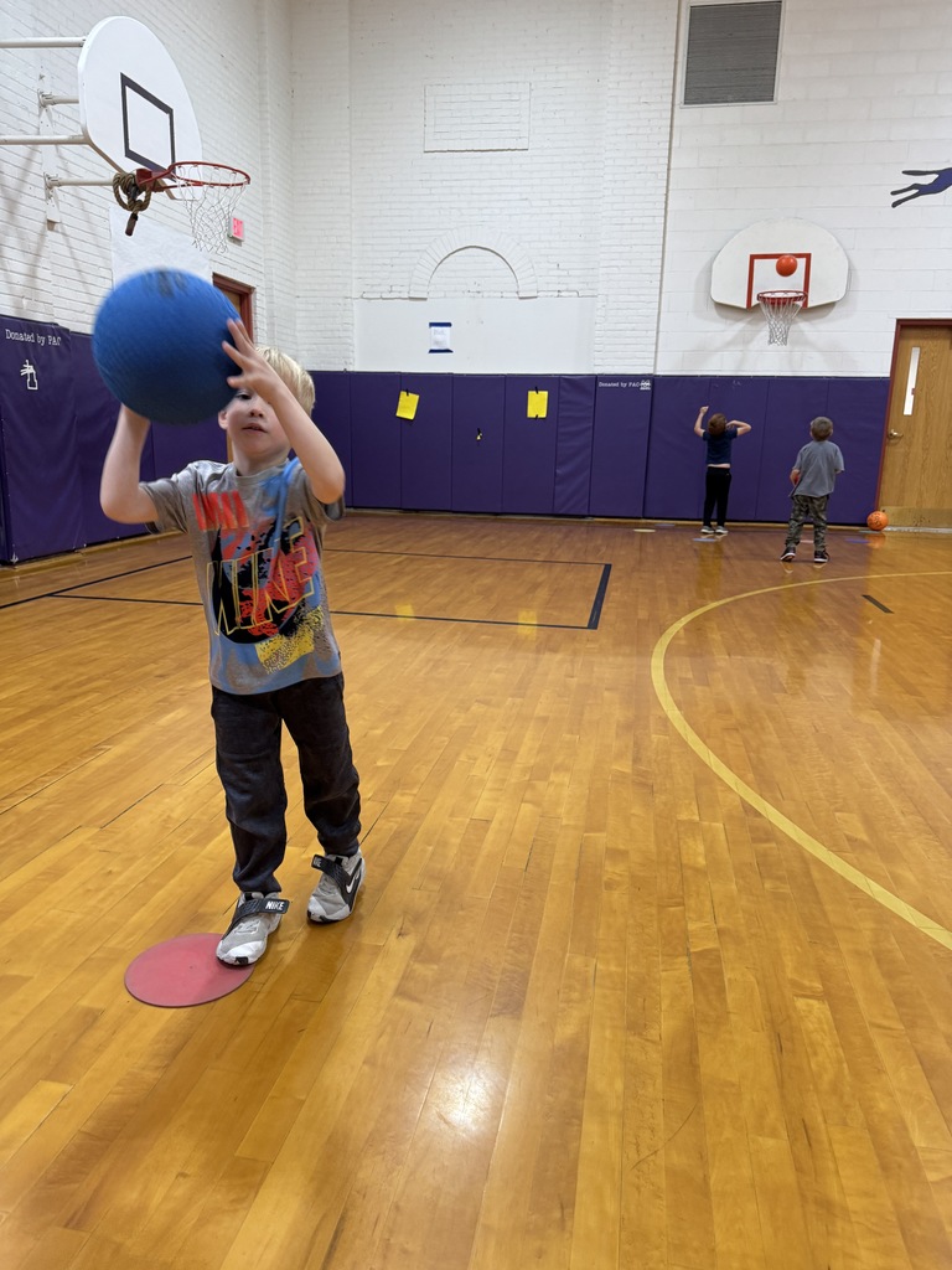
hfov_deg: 56.8
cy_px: 635
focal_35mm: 24
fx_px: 880
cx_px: 476
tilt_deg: -13.2
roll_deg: -2.3
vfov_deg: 71.6
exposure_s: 1/120
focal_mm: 6.76
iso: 200
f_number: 1.78
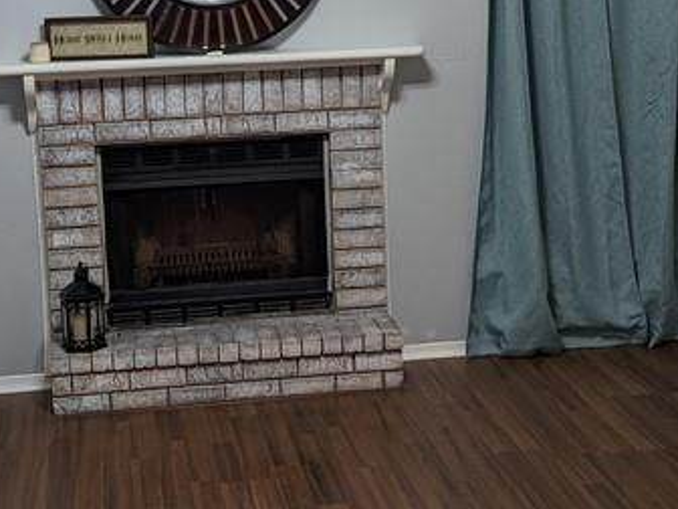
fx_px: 1430
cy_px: 91
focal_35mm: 73
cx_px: 288
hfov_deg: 26.6
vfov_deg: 19.9
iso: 131
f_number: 1.85
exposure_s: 1/40
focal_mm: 6.81
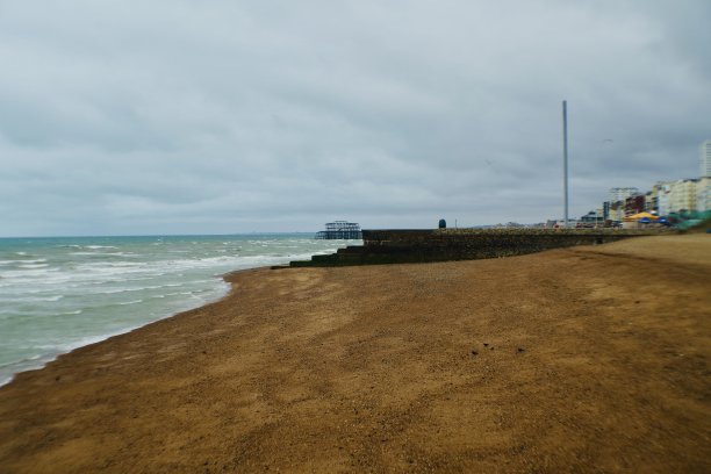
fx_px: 1066
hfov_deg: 36.9
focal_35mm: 54
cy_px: 237
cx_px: 356
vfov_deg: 25.1
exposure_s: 1/200
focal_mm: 36
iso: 100
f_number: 6.3
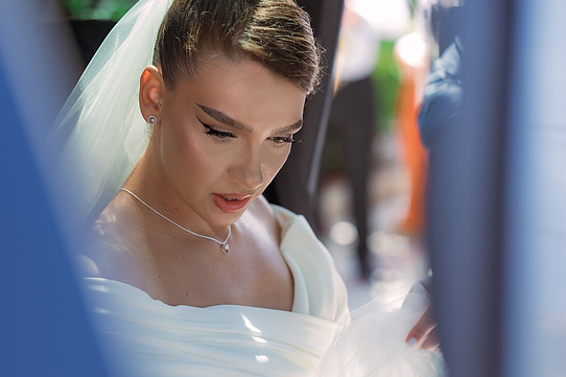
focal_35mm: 91
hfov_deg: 22.4
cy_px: 185
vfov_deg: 15.0
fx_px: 1430
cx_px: 284
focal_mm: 85
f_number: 3.2
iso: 250
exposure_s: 1/160
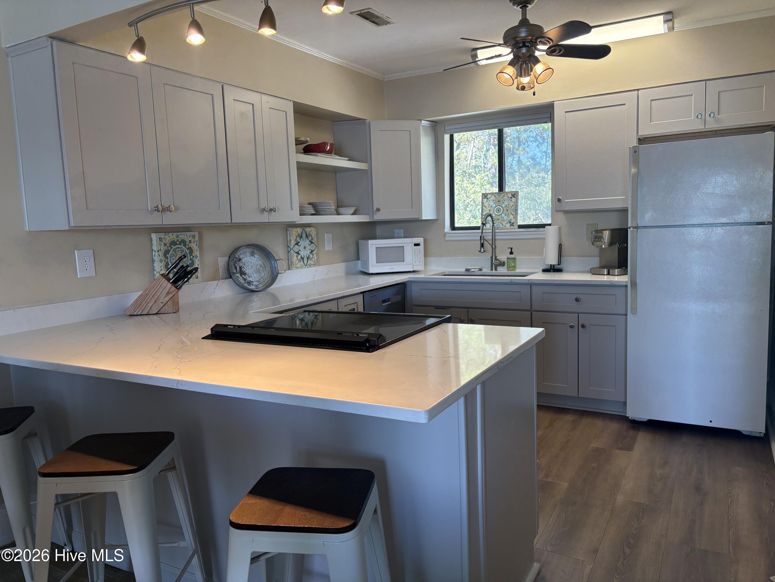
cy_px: 291
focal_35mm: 26
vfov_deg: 53.1
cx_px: 388
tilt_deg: -6.9
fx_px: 582
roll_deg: +1.9
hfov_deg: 67.3
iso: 80
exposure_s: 1/130
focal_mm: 5.96
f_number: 1.6
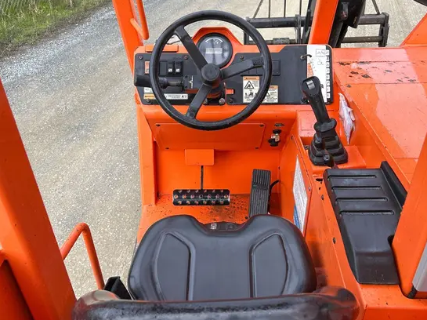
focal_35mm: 35
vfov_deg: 40.6
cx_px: 215
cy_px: 142
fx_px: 431
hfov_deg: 52.7
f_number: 1.5
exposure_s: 1/611
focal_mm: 5.7
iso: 50
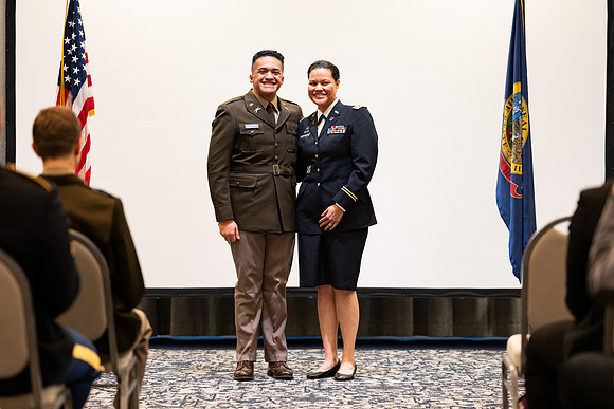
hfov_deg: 23.9
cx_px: 307
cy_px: 204
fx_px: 1450
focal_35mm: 85
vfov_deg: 16.1
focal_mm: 85
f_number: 1.8
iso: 640
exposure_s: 1/125
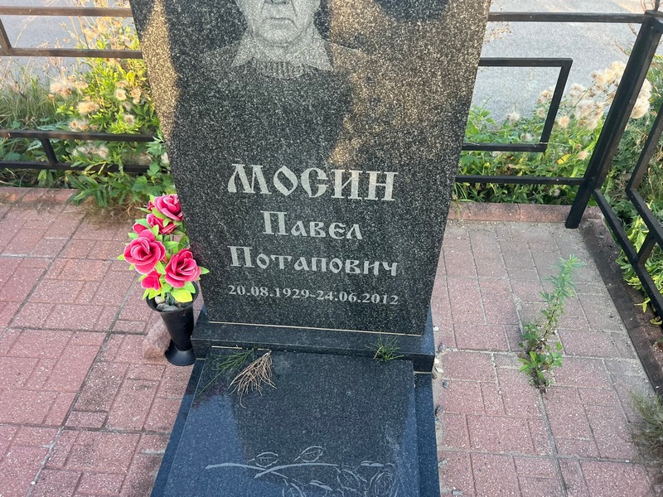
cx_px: 332
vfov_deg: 53.1
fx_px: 498
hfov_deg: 67.3
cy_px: 248
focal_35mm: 26
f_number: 1.5
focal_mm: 5.7
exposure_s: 1/220
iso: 40
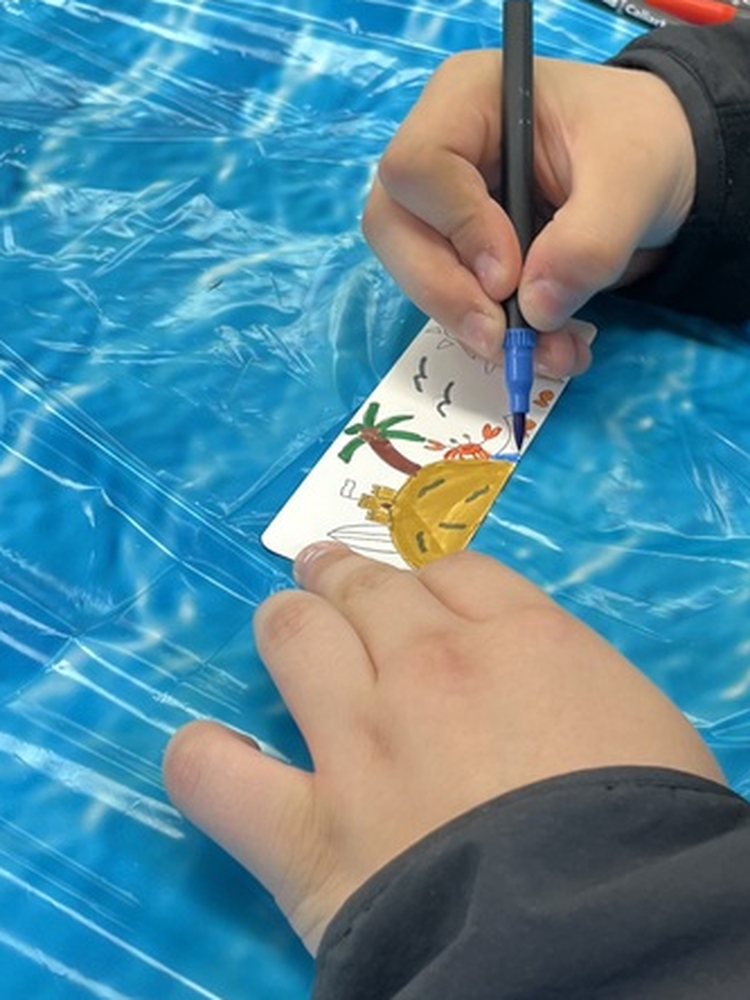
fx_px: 1733
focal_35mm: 60
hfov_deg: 24.4
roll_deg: -7.2
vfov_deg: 32.1
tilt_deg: -38.8
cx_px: 464
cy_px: 423
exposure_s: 1/60
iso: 64
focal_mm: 5.1
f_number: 1.6
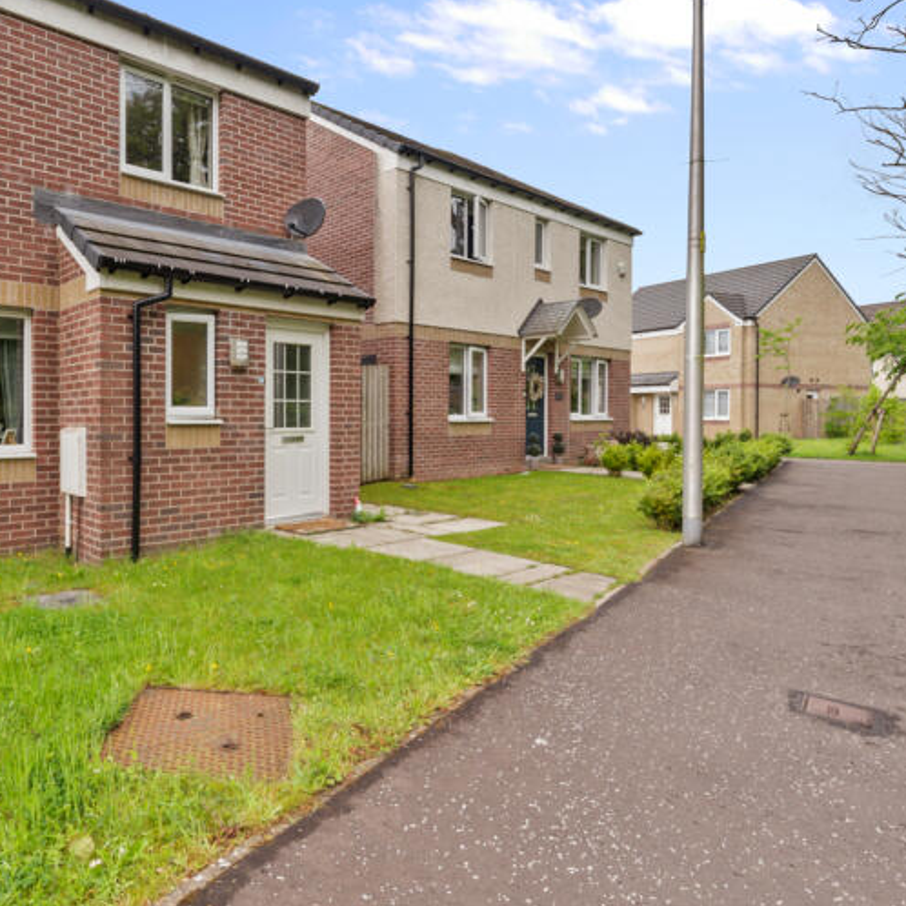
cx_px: 249
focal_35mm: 21
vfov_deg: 72.0
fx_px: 622
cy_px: 409
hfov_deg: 68.4
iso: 800
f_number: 8
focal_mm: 12
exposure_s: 1/125
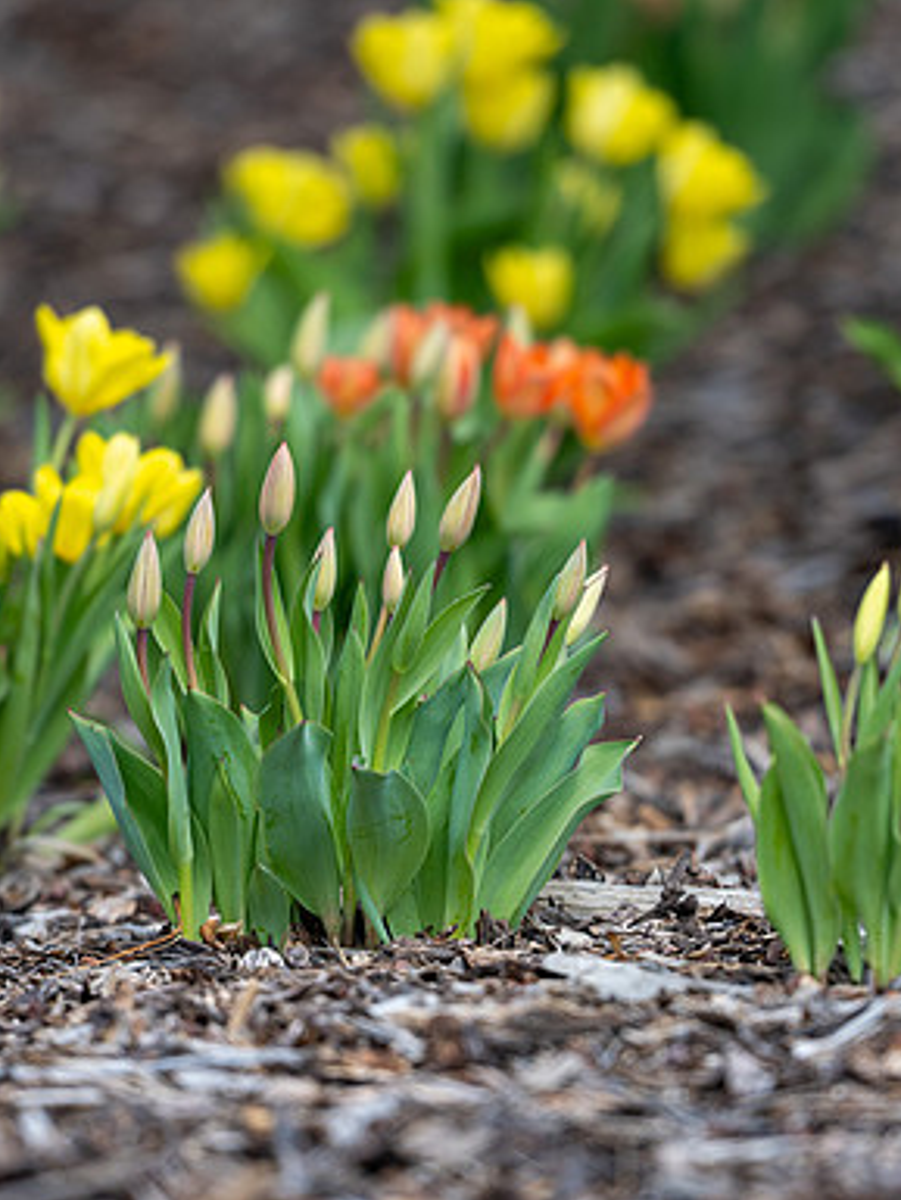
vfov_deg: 5.4
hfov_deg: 4.0
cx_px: 441
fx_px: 12764
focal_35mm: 368
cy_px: 648
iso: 64
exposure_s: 1/800
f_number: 2.8
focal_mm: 200
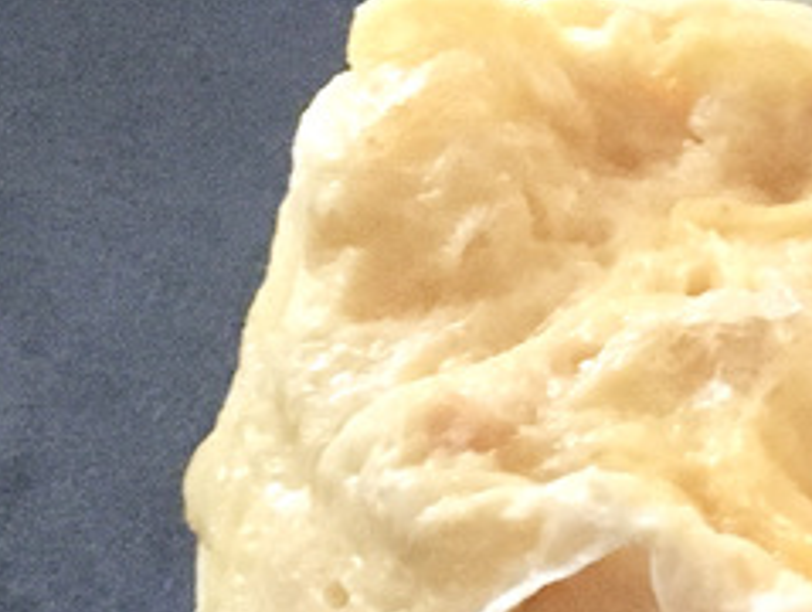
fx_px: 2913
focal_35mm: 124
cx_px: 1362
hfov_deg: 14.4
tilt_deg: -53.8
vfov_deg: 11.9
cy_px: 479
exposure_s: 1/15
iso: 800
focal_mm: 4.15
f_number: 2.2
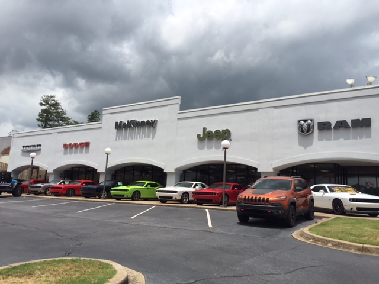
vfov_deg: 48.2
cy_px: 142
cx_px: 190
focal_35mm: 29
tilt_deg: +9.2
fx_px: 318
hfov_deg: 61.7
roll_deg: -4.1
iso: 32
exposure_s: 1/3049
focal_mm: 4.15
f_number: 2.2
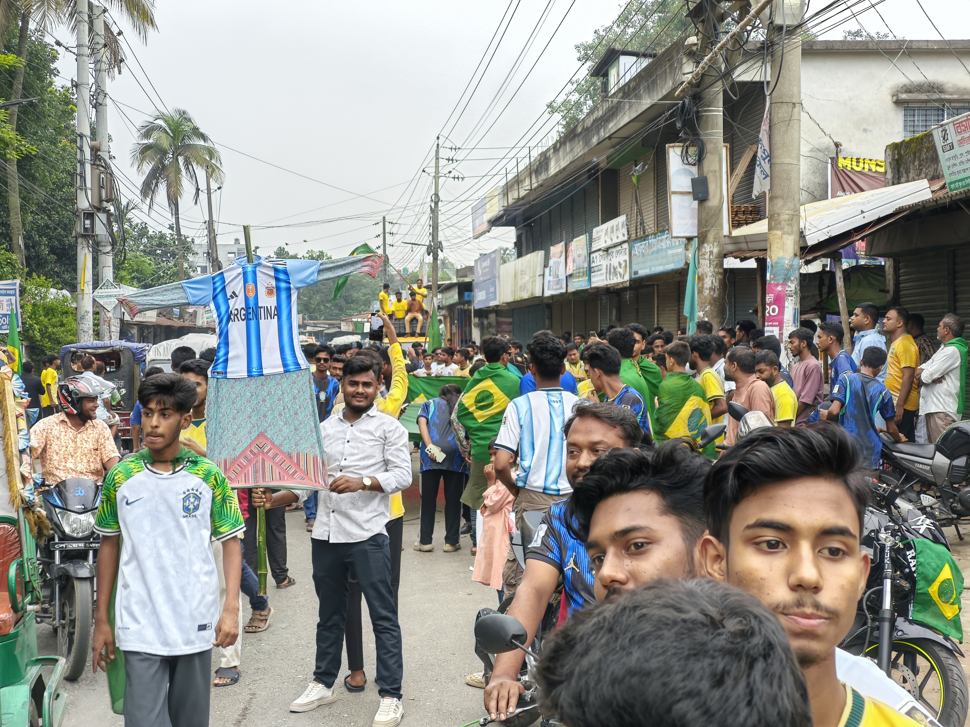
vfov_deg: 29.1
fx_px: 1401
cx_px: 485
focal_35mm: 50
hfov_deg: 38.2
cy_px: 364
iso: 106
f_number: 1.85
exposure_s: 1/100
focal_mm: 7.1
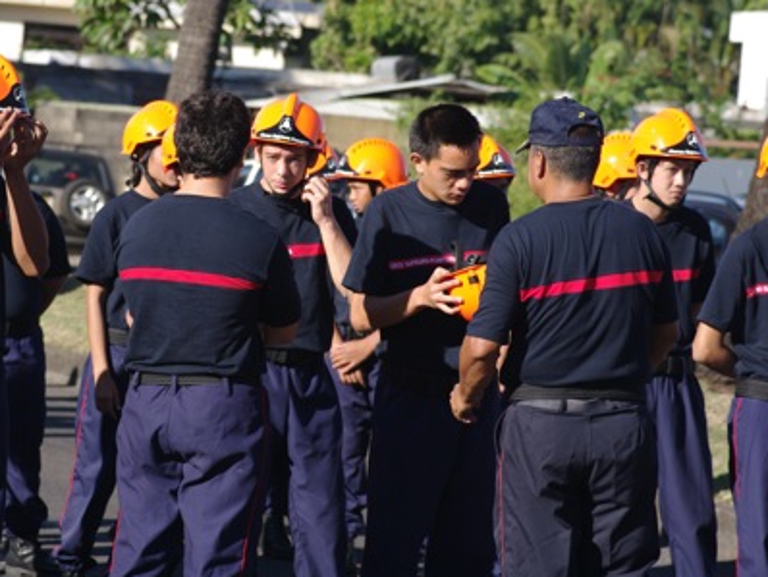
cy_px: 260
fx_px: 4174
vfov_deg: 7.9
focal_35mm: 188
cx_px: 278
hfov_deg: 10.5
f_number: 6.3
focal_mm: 100
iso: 200
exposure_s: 1/400
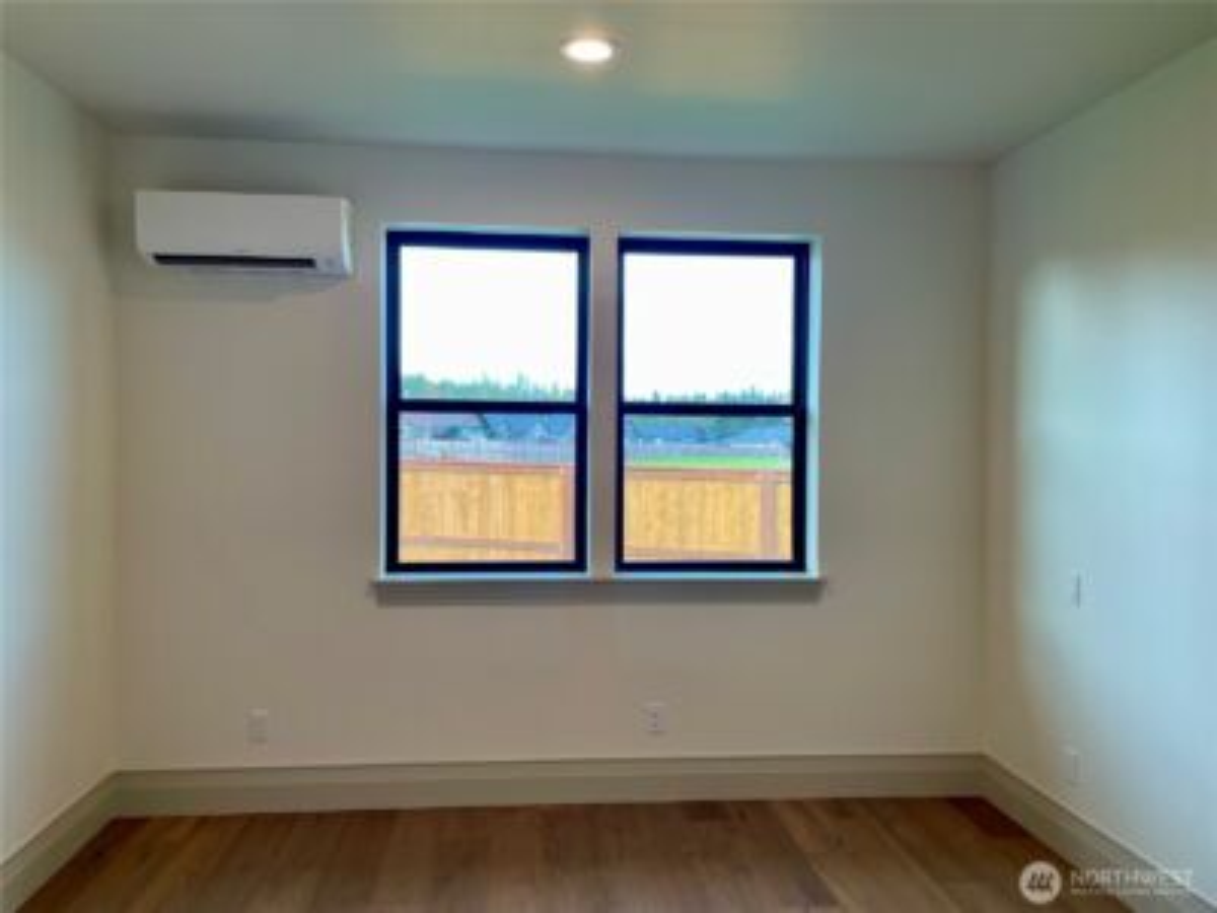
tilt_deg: -0.6
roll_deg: -0.5
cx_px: 608
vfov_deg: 53.1
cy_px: 456
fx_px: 914
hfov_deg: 67.3
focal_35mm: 26
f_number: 1.6
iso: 50
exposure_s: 1/120
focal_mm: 4.2
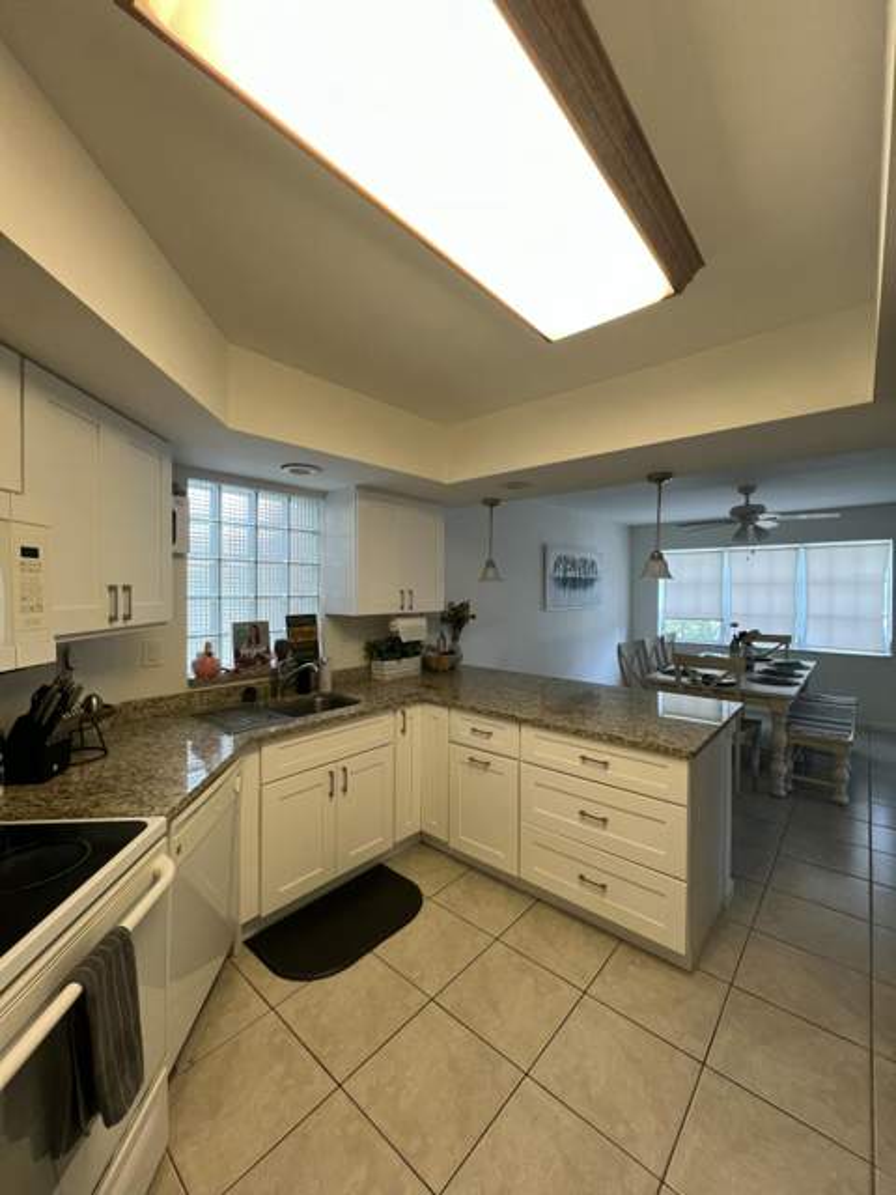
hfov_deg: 89.9
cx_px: 448
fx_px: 449
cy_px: 598
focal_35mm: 13
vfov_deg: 106.2
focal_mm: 1.57
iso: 200
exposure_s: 1/120
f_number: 1.8
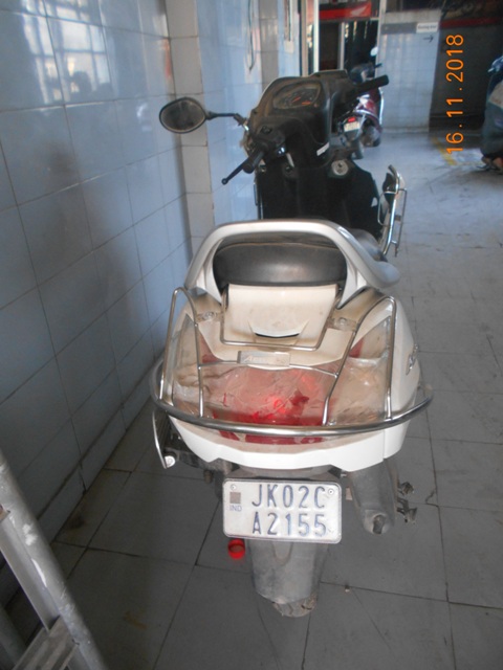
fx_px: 504
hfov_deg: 53.1
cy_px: 335
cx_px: 252
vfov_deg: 67.3
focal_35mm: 26
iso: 400
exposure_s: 1/20
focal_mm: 4.6
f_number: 3.2
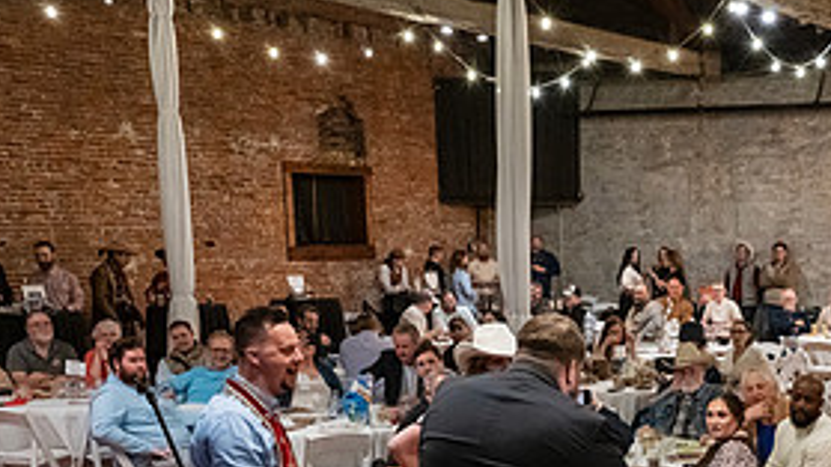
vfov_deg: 18.7
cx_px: 745
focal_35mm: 62
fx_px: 1366
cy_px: 504
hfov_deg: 32.2
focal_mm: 28.5
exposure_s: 1/40
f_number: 6.3
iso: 6400
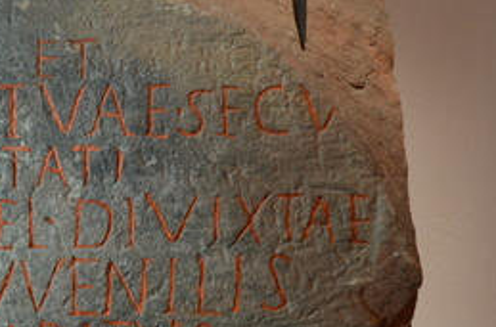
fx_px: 769
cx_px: 101
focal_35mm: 56
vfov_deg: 24.0
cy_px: 185
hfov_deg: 34.7
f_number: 3.5
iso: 1600
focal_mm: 22
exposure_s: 1/6
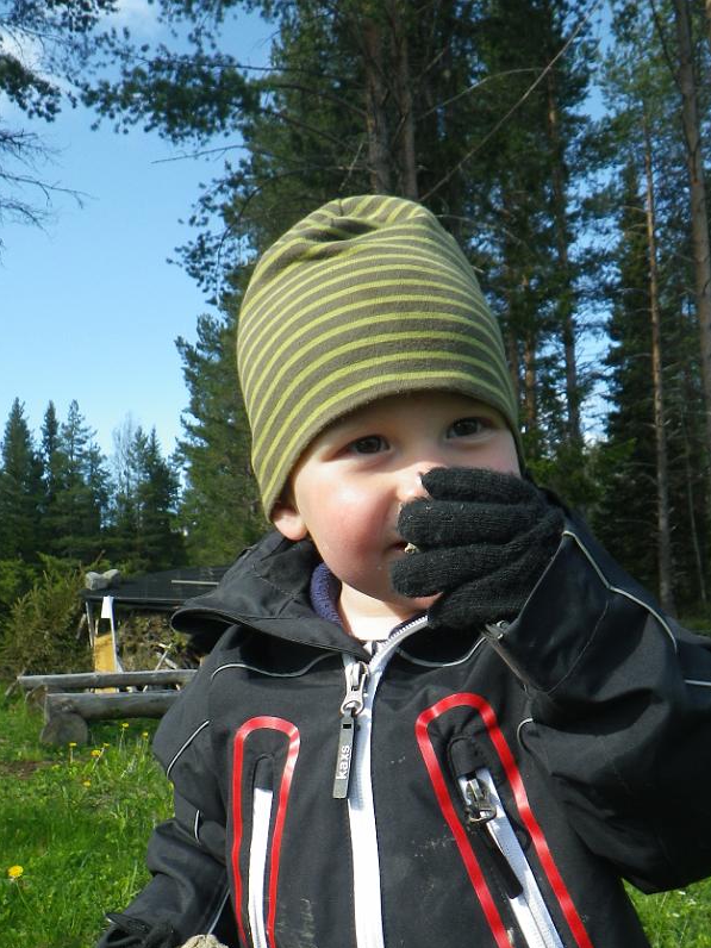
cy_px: 570
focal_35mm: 36
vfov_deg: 51.0
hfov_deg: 39.6
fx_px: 986
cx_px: 376
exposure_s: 1/250
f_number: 4.2
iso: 80
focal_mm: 5
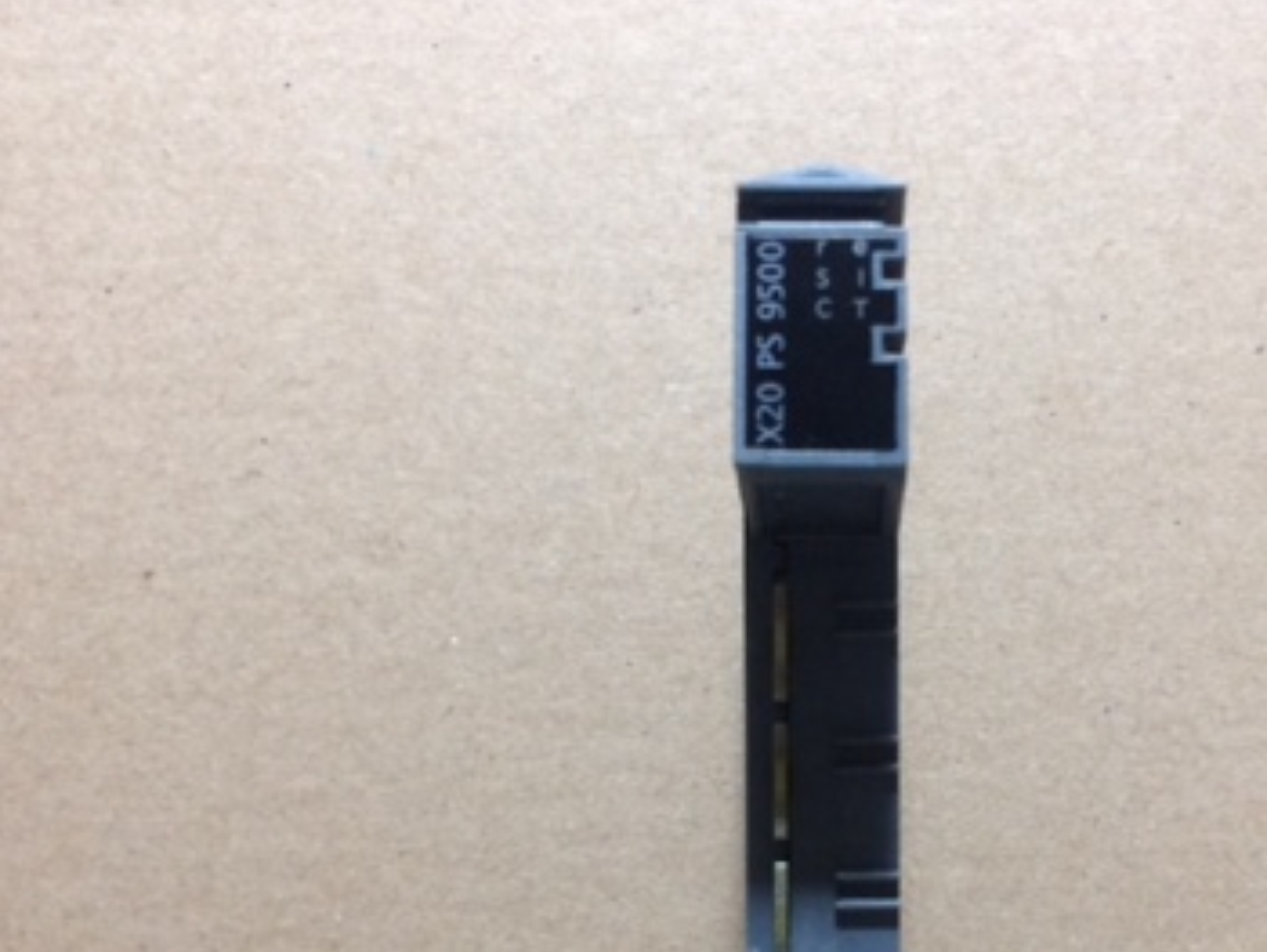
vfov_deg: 26.9
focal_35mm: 53
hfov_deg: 35.9
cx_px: 804
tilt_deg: -87.3
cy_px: 782
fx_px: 1941
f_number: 2.2
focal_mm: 4.15
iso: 200
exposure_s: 1/33
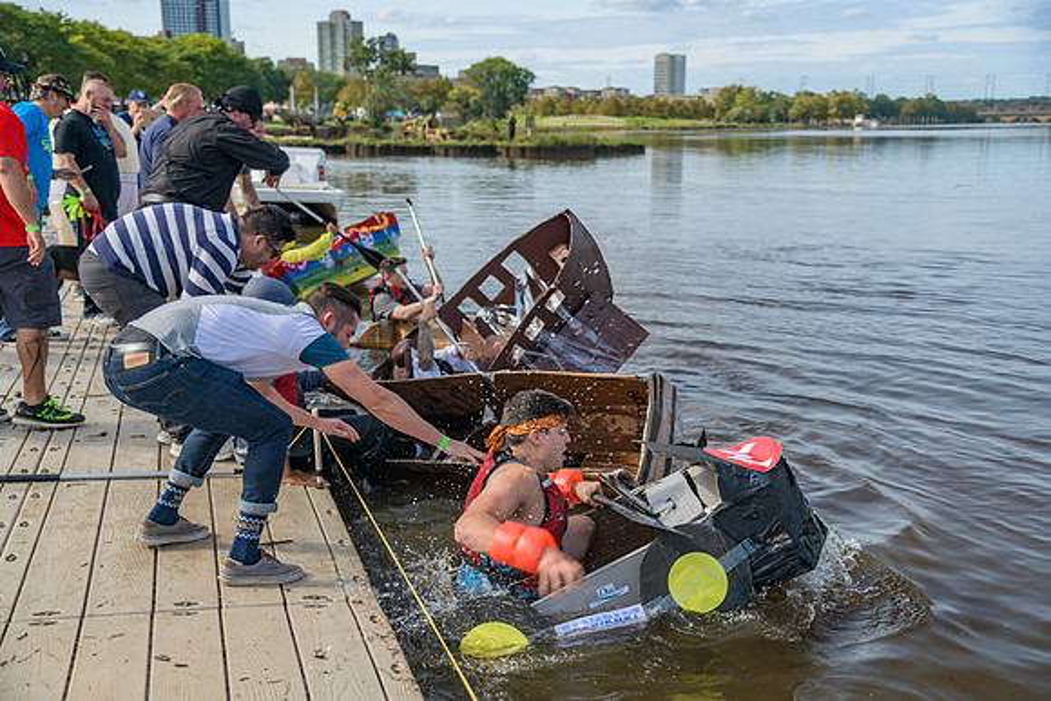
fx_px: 1285
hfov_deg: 44.5
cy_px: 350
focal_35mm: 44
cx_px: 526
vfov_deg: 30.5
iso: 64
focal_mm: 44
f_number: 4
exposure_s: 1/250
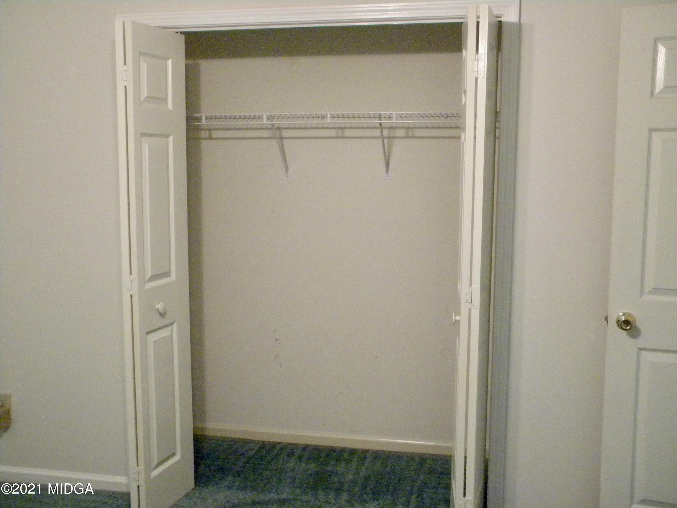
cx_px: 338
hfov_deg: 51.4
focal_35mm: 36
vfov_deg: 39.7
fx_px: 704
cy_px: 254
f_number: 3.7
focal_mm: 6.4
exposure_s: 1/24.4
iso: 800
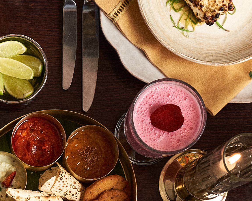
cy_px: 225
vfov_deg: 10.4
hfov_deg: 12.9
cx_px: -24
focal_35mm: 146
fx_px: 1092
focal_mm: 30.5
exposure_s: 1/100
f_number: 4
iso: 500
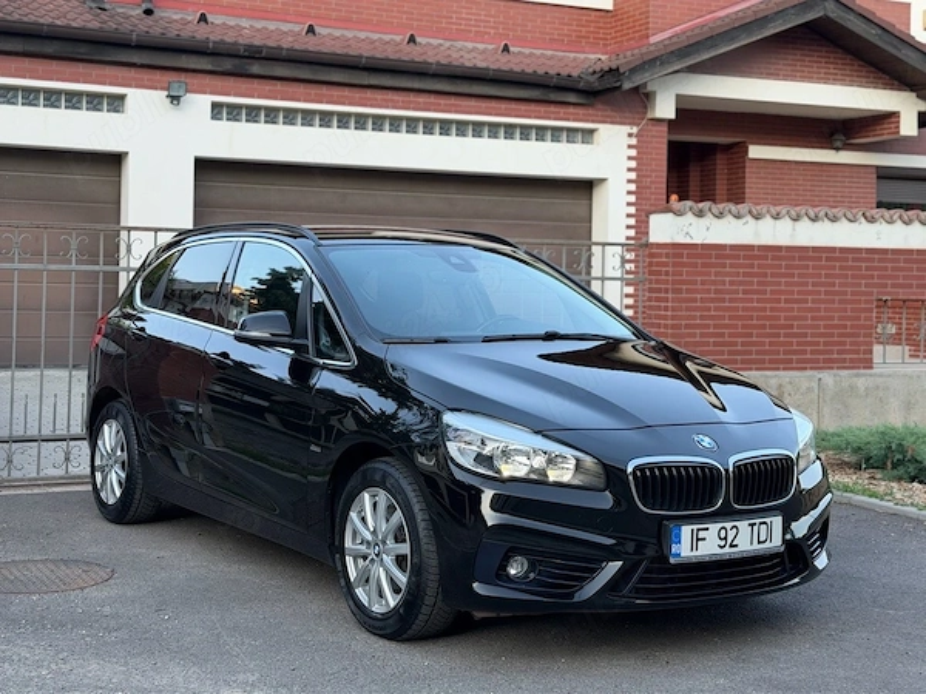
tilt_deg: -2.3
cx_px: 463
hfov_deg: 39.7
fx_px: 1284
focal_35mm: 48
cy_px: 347
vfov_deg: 30.3
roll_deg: -0.7
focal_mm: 6.76
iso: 64
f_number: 1.78
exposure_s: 1/174
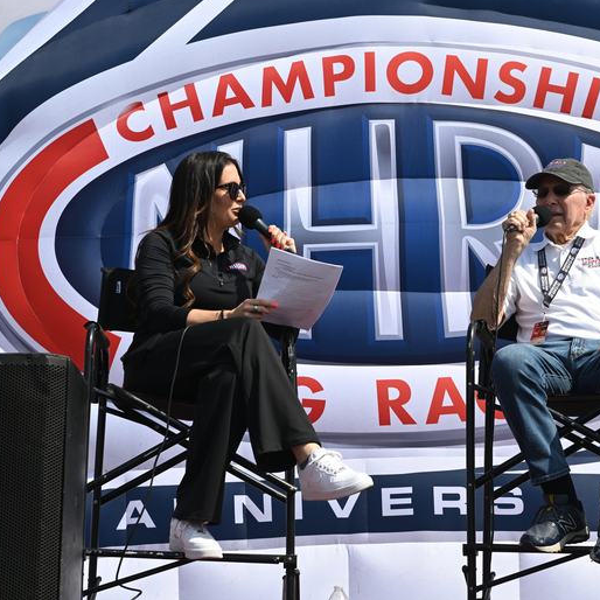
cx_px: 424
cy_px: 299
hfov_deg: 19.2
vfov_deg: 19.3
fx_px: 1765
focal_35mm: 90
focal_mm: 70
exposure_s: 1/800
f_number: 5.6
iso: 200
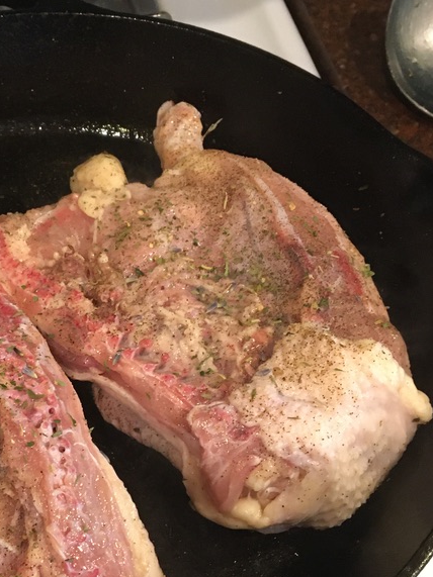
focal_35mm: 52
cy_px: 340
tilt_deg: -56.0
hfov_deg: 27.4
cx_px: 78
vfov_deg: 36.7
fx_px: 868
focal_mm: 4.15
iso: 200
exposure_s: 1/24
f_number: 2.2
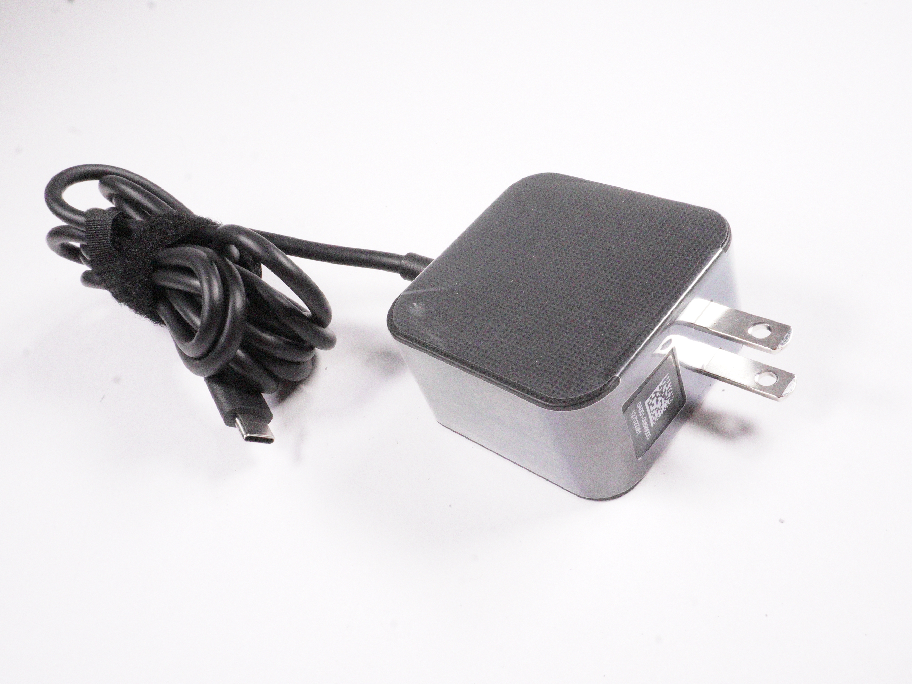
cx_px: 448
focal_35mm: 33
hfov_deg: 55.4
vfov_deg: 42.9
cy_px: 343
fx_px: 869
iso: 12800
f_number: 22
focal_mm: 20
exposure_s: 1/400
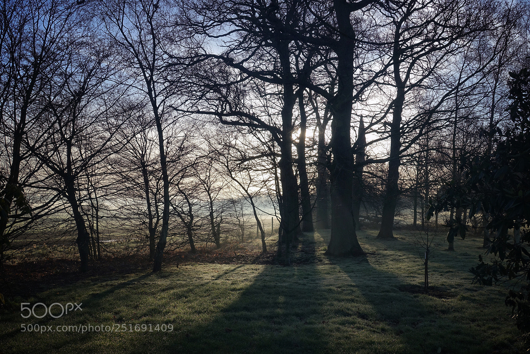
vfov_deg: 40.0
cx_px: 265
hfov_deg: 57.2
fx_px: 486
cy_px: 177
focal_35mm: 33
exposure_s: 1/640
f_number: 4
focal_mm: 12.04
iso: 100
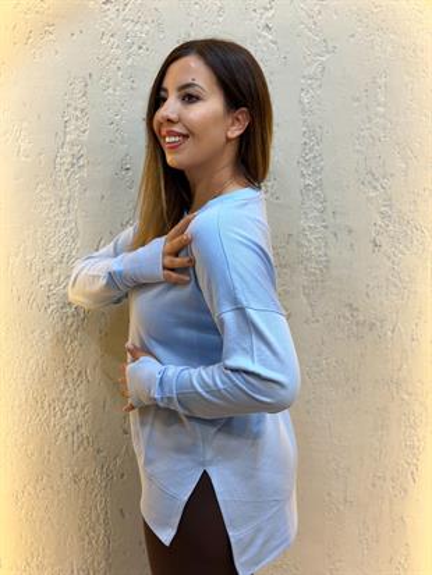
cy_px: 288
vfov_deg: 39.6
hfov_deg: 30.3
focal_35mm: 48
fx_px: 798
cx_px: 216
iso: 80
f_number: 1.78
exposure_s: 1/100
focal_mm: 6.76
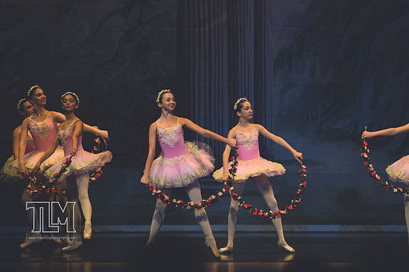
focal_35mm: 240
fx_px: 2725
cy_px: 136
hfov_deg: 8.6
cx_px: 204
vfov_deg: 5.7
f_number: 2.8
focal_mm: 160
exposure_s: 1/500
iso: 560
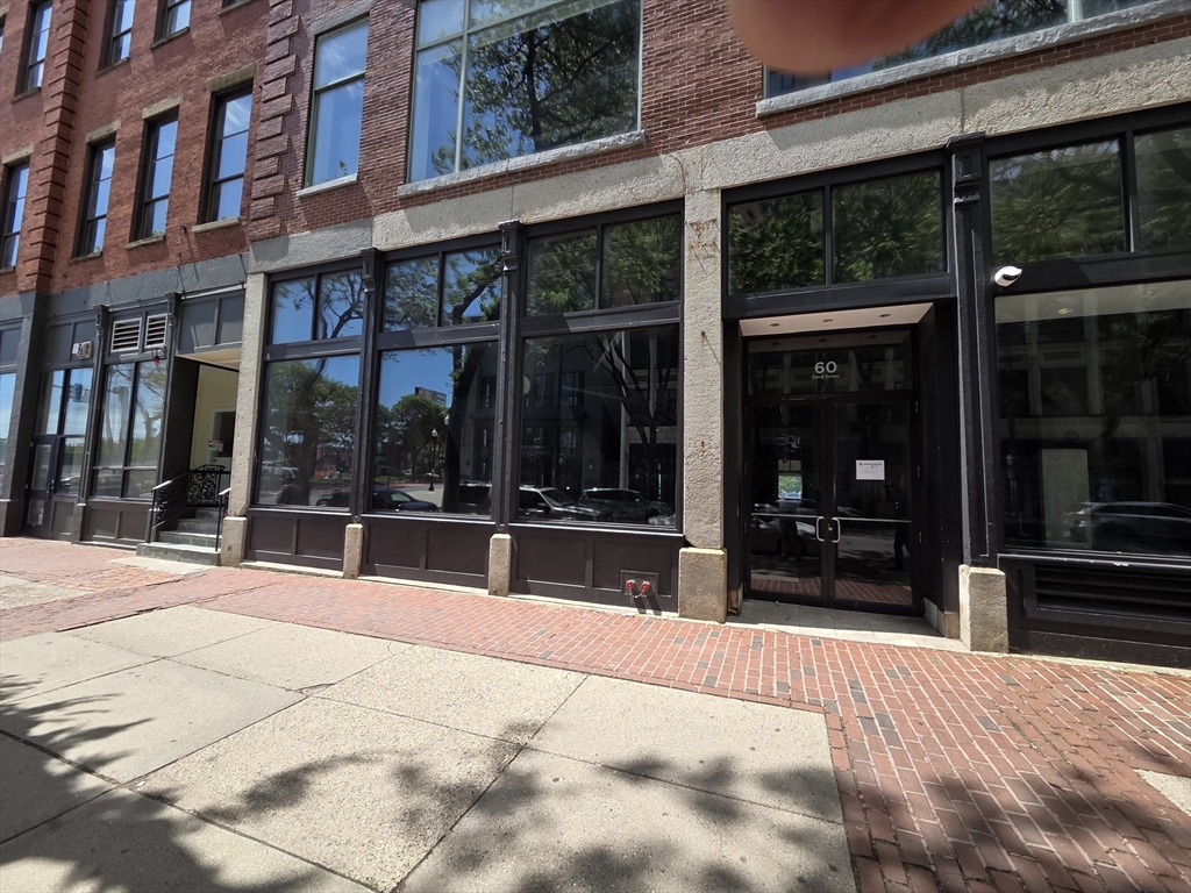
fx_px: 447
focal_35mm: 13
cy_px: 446
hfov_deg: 106.2
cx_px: 596
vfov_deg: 89.9
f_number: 2.2
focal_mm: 2.2
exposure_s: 1/904
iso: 50
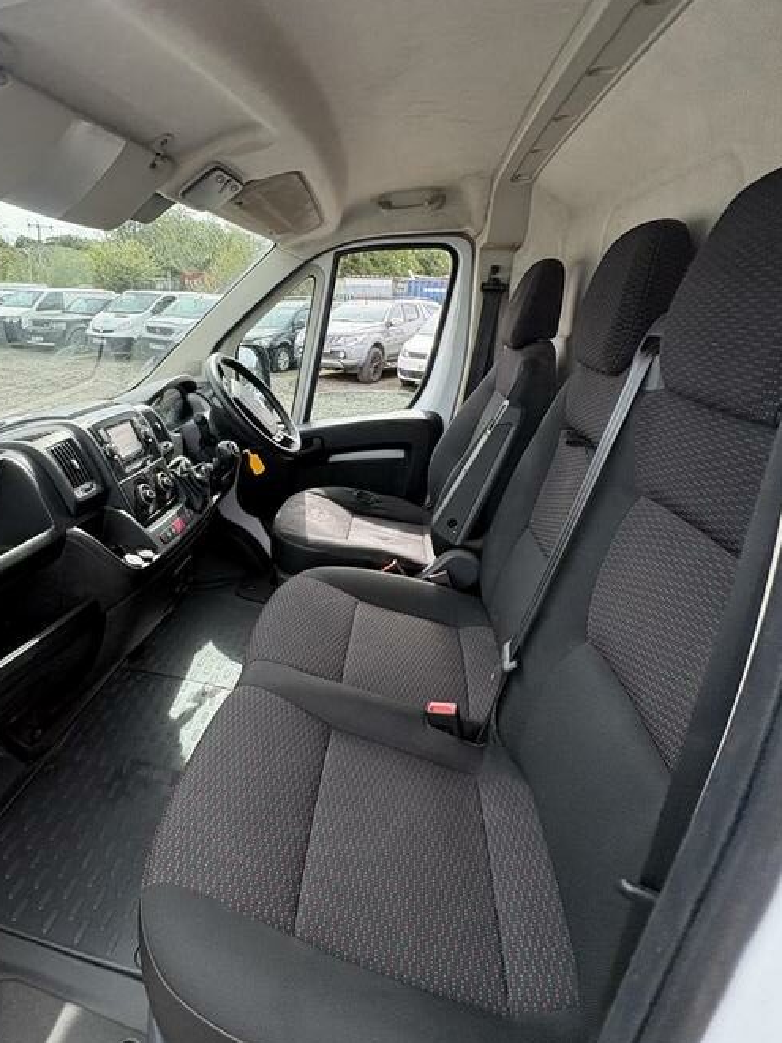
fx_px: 572
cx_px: 281
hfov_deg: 67.4
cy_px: 419
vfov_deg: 83.7
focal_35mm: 19
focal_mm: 2.22
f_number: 2.2
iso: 50
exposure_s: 1/394
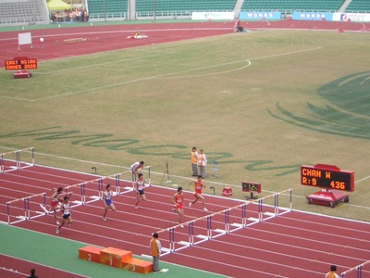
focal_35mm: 104
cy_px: 139
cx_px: 185
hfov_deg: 18.9
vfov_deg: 14.2
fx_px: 1112
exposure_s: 1/186
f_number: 4.6
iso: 193
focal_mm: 13.6
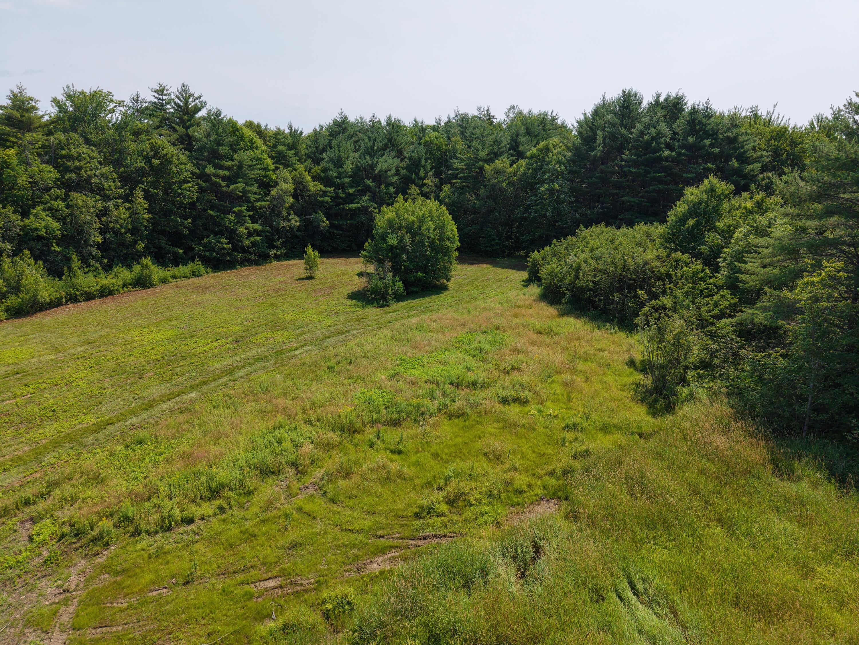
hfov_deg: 71.6
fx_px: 596
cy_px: 322
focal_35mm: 24
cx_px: 430
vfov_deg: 56.8
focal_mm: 8.67
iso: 270
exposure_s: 1/5000
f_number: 1.8
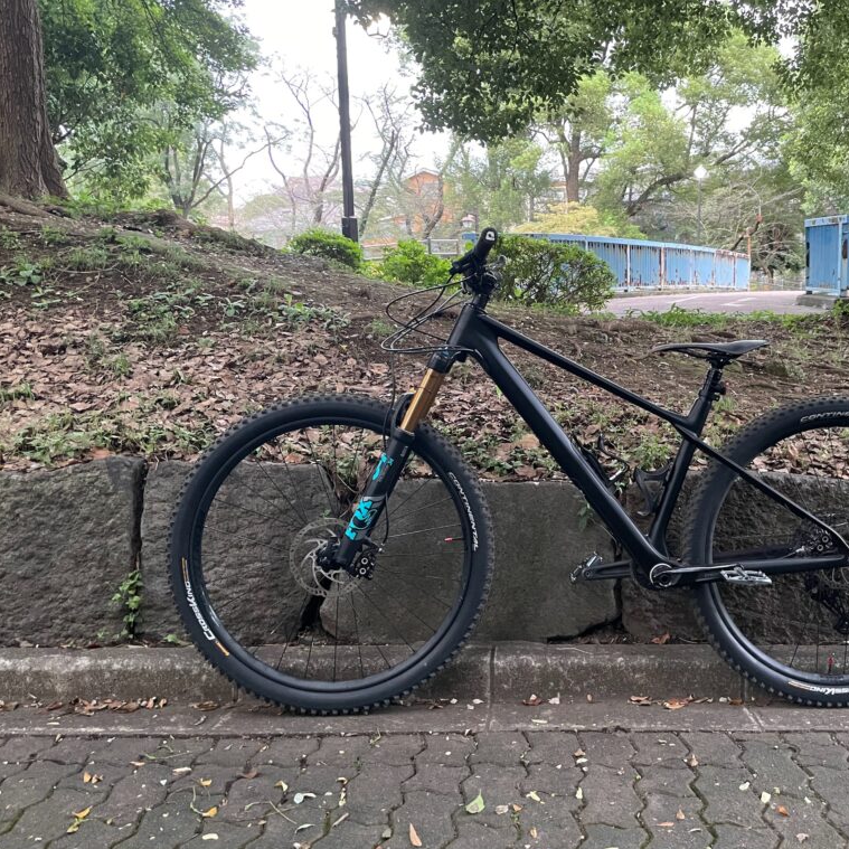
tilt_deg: -8.2
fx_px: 860
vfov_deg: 52.5
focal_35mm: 31
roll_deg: +0.5
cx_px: 550
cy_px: 428
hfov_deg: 51.8
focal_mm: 4.2
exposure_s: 1/33
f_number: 1.6
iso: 400
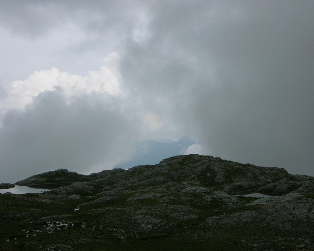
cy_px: 124
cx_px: 153
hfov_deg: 38.0
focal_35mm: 49
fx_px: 456
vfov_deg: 30.9
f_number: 7.5
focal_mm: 11.6
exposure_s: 1/252
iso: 50
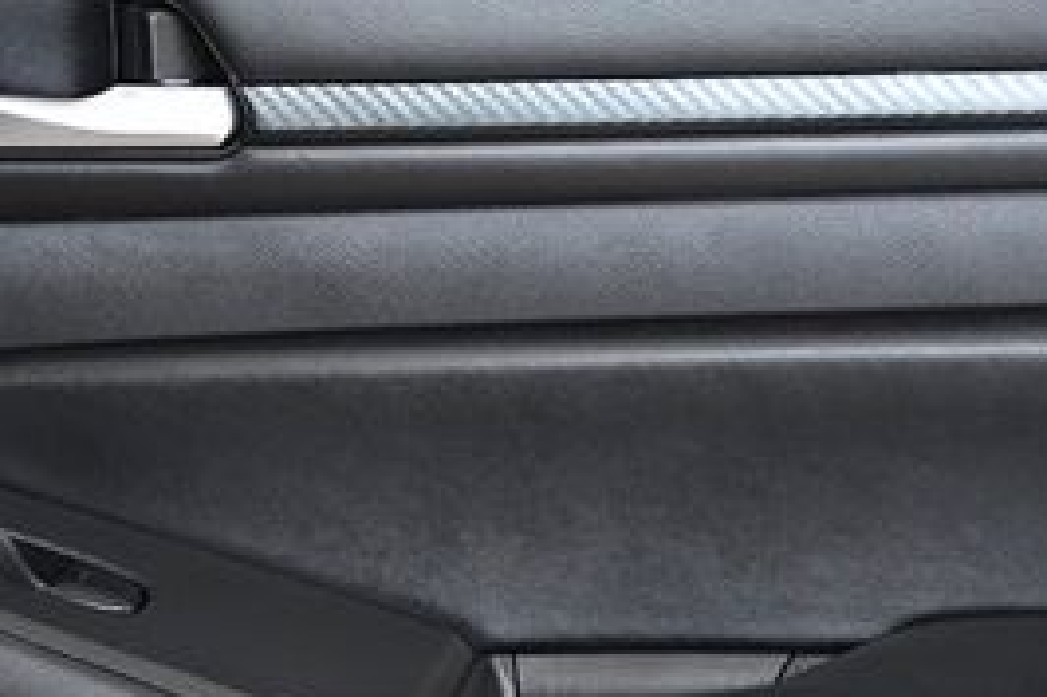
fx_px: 5464
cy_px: 636
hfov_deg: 10.9
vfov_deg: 7.3
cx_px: 346
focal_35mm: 188
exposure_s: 1/250
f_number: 4.8
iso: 2500
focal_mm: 52
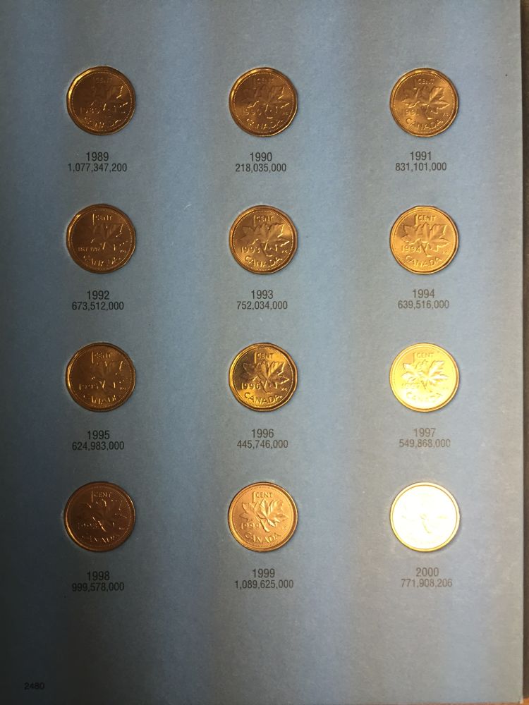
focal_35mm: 29
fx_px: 591
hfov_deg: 48.2
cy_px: 352
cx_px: 264
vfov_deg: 61.7
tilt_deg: -88.1
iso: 64
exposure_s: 1/33
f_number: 2.2
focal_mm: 4.15
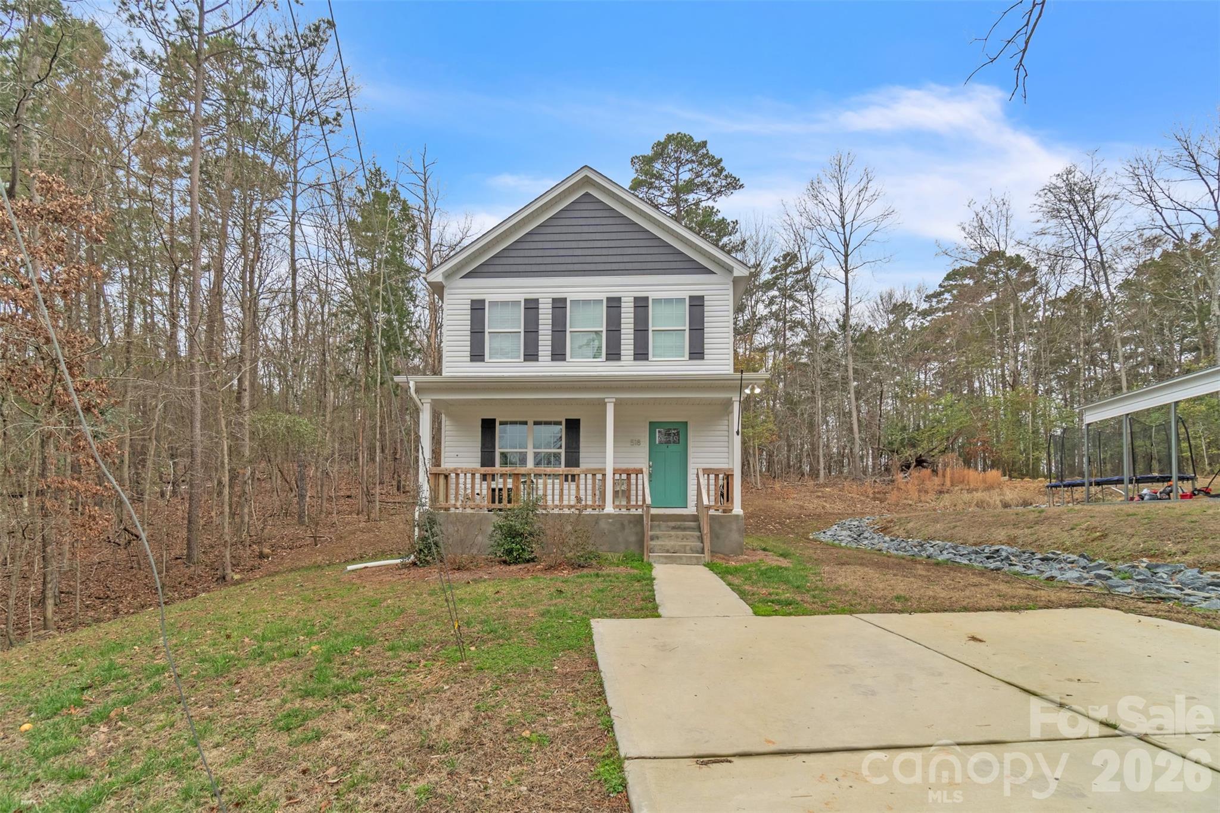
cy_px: 406
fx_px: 508
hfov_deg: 100.4
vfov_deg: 77.3
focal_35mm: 15
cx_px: 610
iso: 400
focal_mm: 10
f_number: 6.3
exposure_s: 1/250
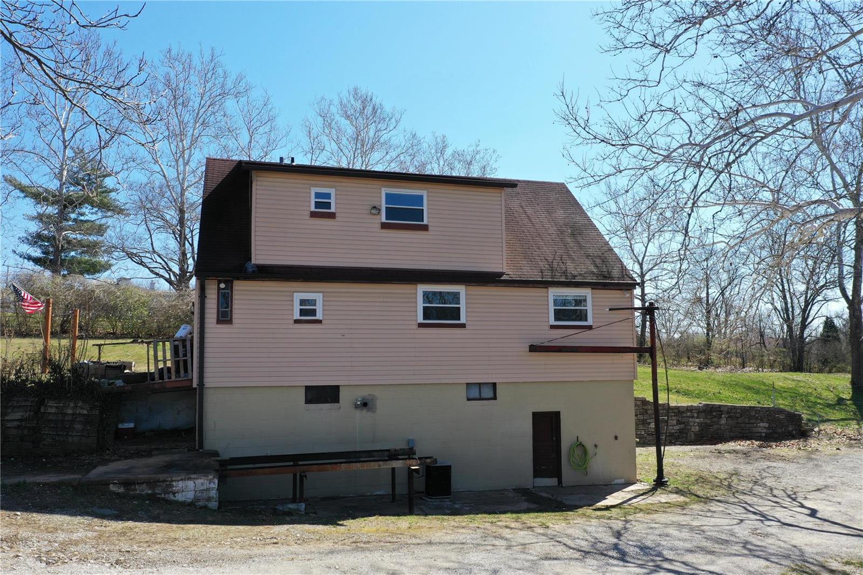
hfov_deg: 65.5
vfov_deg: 46.4
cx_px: 432
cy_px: 288
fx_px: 671
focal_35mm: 28
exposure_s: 1/320
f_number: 5.6
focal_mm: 10.26
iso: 100
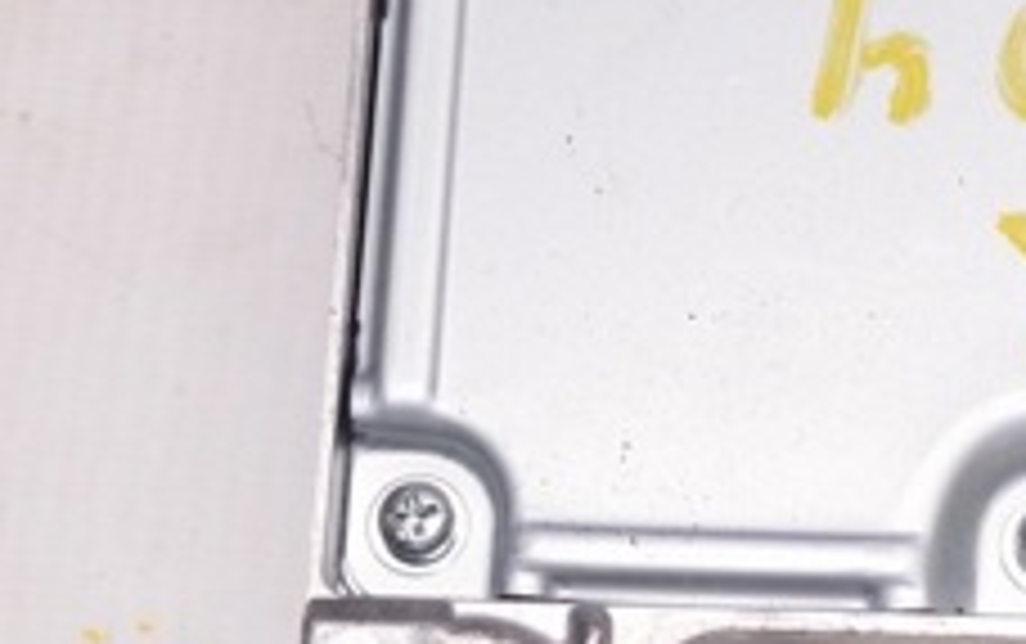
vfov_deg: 9.6
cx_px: 864
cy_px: 110
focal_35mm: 137
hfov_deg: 15.1
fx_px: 3835
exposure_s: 1/100
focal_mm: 32
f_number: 8
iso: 1600
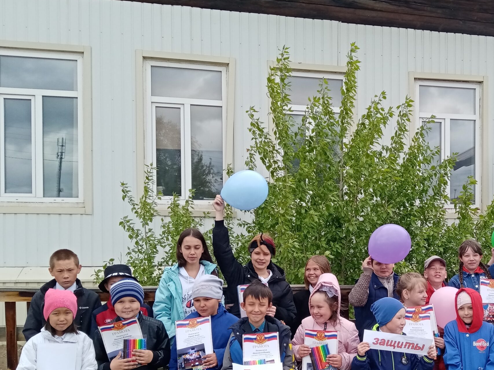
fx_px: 557
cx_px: 343
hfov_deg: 46.8
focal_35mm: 39
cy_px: 238
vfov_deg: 36.5
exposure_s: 1/754
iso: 102
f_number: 1.8
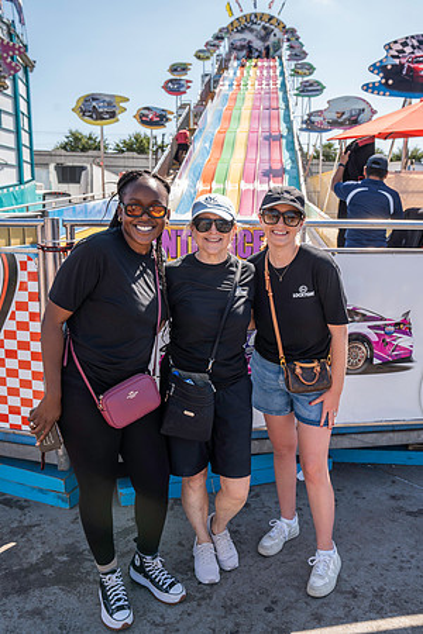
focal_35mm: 32
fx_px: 564
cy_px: 317
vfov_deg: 58.7
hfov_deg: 41.1
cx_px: 212
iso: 100
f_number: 5.6
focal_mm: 32
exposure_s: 1/160
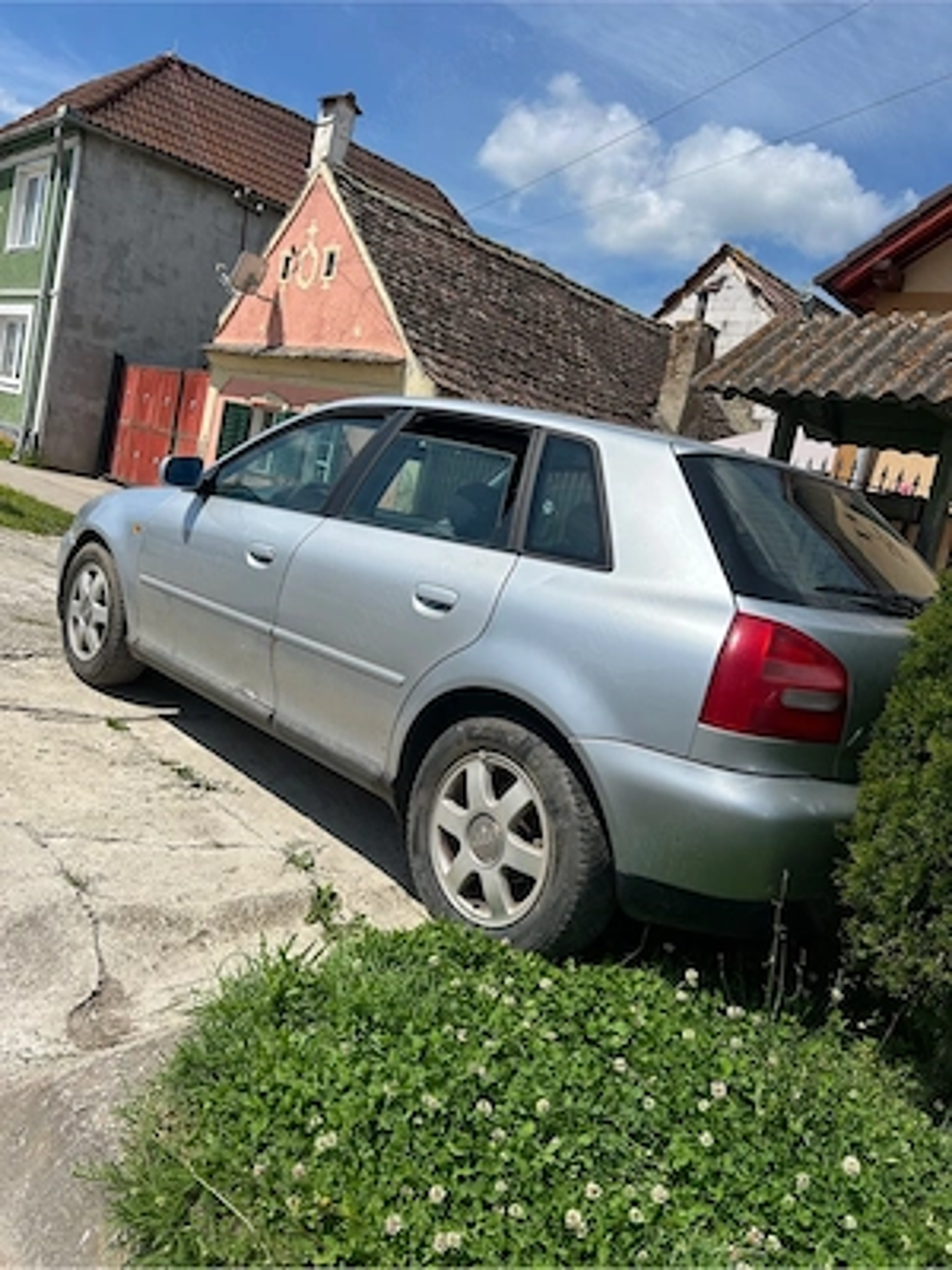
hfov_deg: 53.1
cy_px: 635
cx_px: 476
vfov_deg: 67.3
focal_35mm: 26
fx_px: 953
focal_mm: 5.7
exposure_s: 1/6211
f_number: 1.5
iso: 50
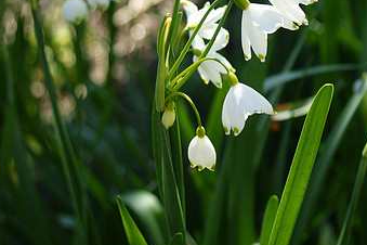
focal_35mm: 77
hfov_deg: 26.1
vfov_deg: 17.6
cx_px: 262
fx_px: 785
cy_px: 46
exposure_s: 1/400
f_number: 3.5
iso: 200
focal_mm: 30
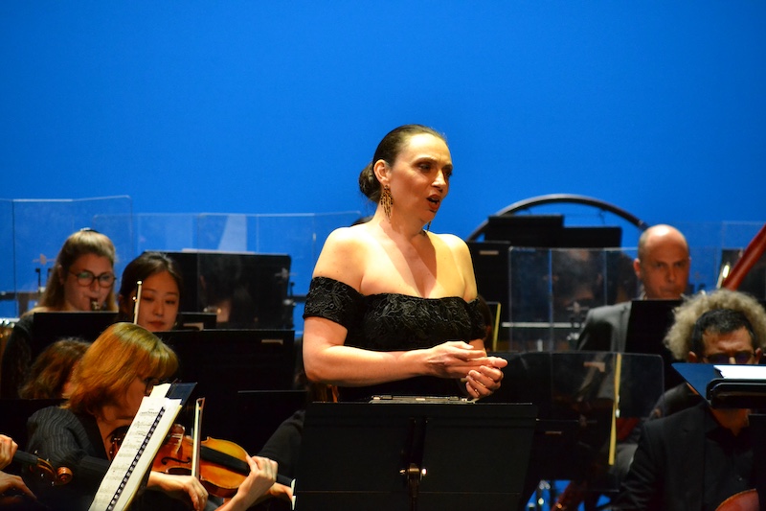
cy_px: 256
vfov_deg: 4.6
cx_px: 383
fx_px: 6382
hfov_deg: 6.9
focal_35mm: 300
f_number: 6.3
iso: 3200
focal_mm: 200
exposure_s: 1/125
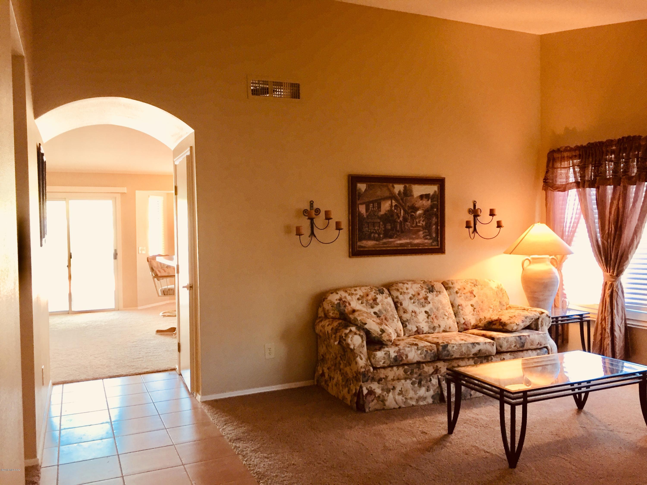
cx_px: 324
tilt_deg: -2.4
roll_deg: +0.5
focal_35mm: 29
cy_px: 242
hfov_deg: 61.7
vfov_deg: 48.2
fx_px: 542
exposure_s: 1/30
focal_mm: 4.15
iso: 100
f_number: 2.2
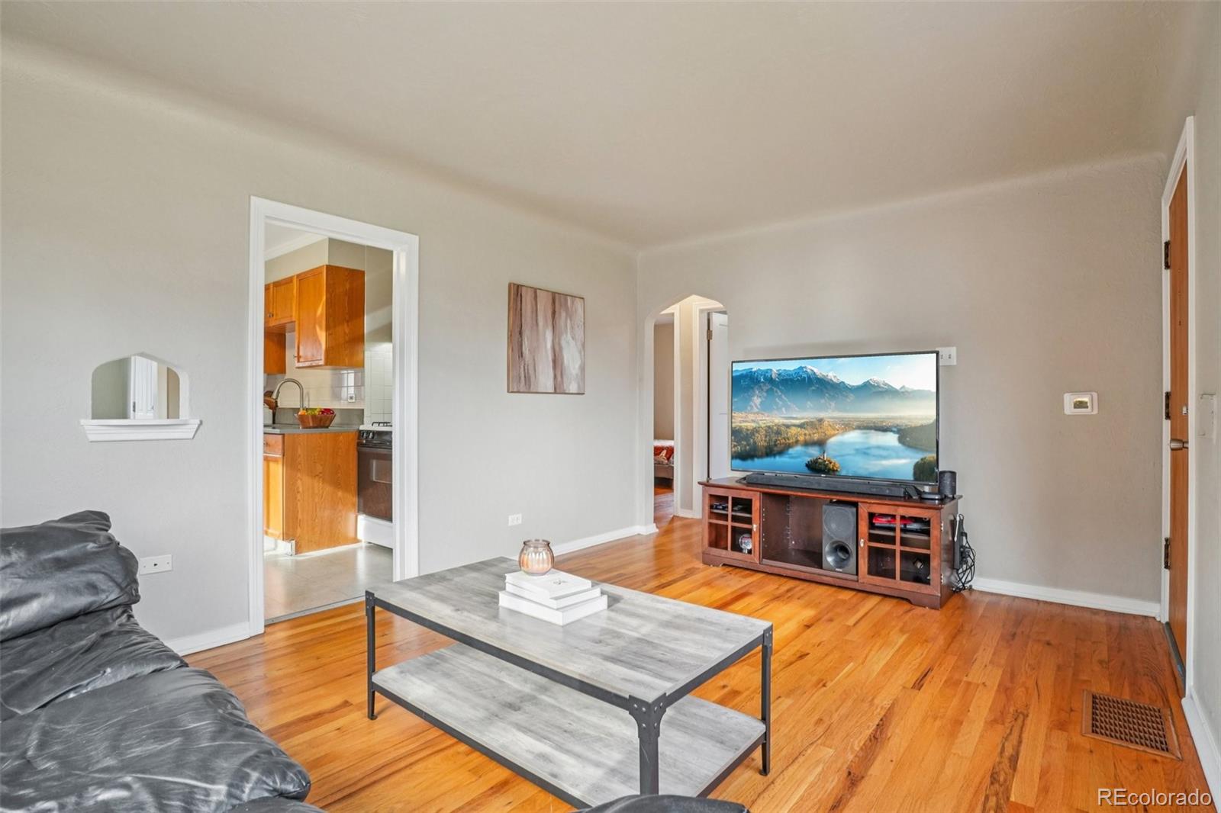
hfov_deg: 95.0
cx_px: 610
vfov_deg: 72.0
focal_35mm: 16
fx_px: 559
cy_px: 406
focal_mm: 11
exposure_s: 1/30
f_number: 8
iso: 800
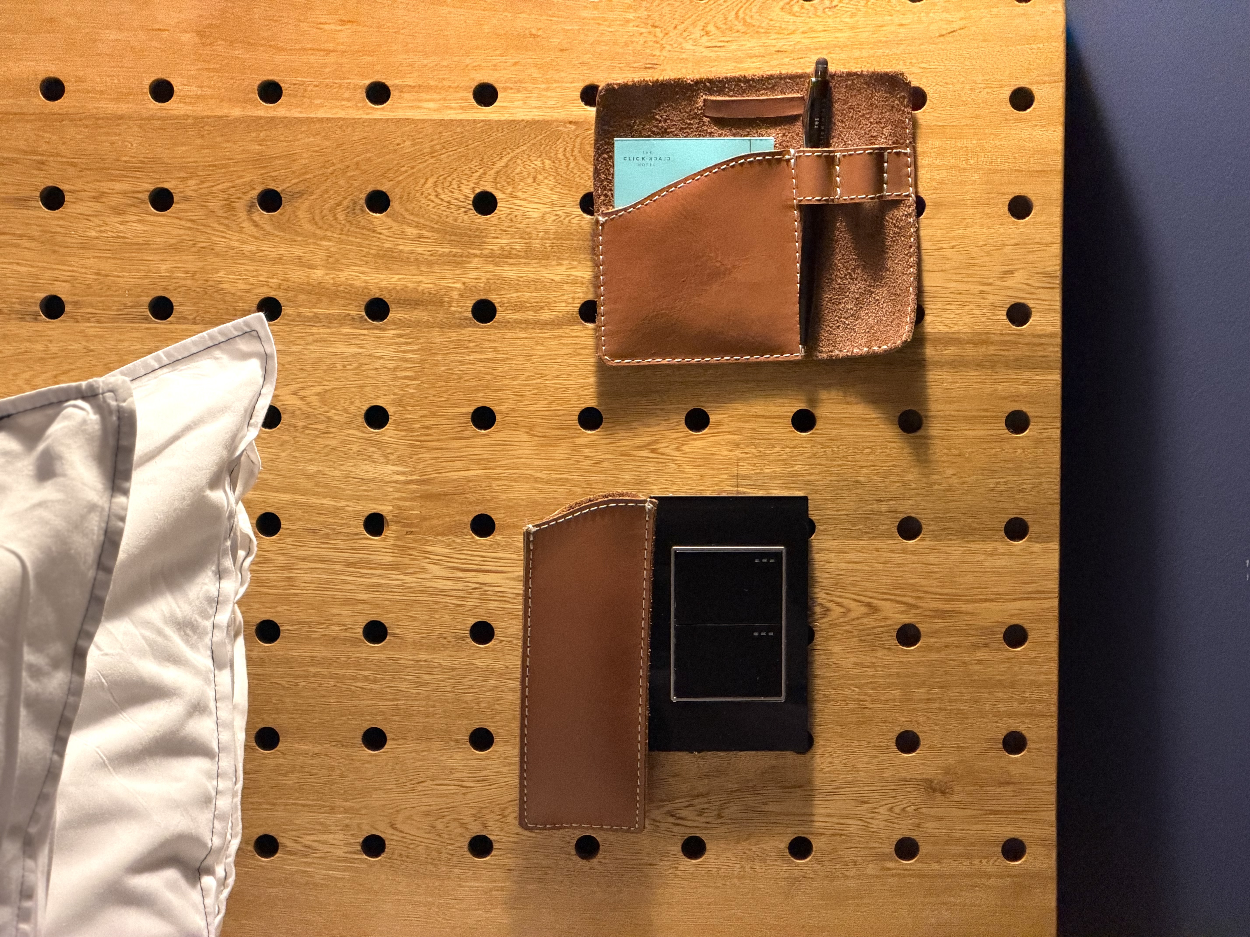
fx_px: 3611
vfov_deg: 14.8
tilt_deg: -2.9
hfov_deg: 19.6
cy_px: 468
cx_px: 625
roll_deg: -0.1
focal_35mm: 100
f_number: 2.8
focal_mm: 16.89
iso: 640
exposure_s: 1/40
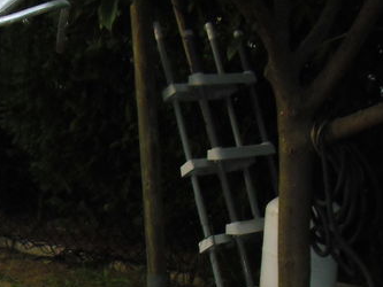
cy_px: 363
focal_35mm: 108
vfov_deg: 13.3
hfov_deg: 17.2
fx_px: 1195
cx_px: -95
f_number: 3.1
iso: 200
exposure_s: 1/60
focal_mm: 6.3
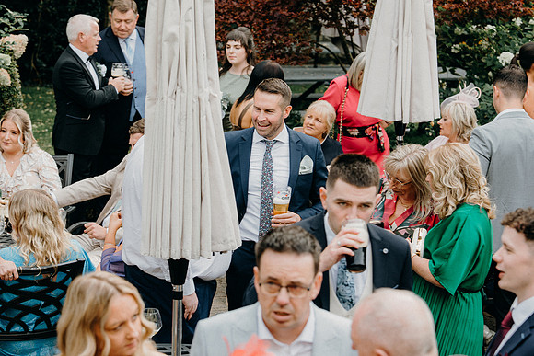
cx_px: 267
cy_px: 178
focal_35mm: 105
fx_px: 1558
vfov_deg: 13.0
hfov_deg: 19.5
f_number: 3.5
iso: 125
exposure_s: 1/200
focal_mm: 70
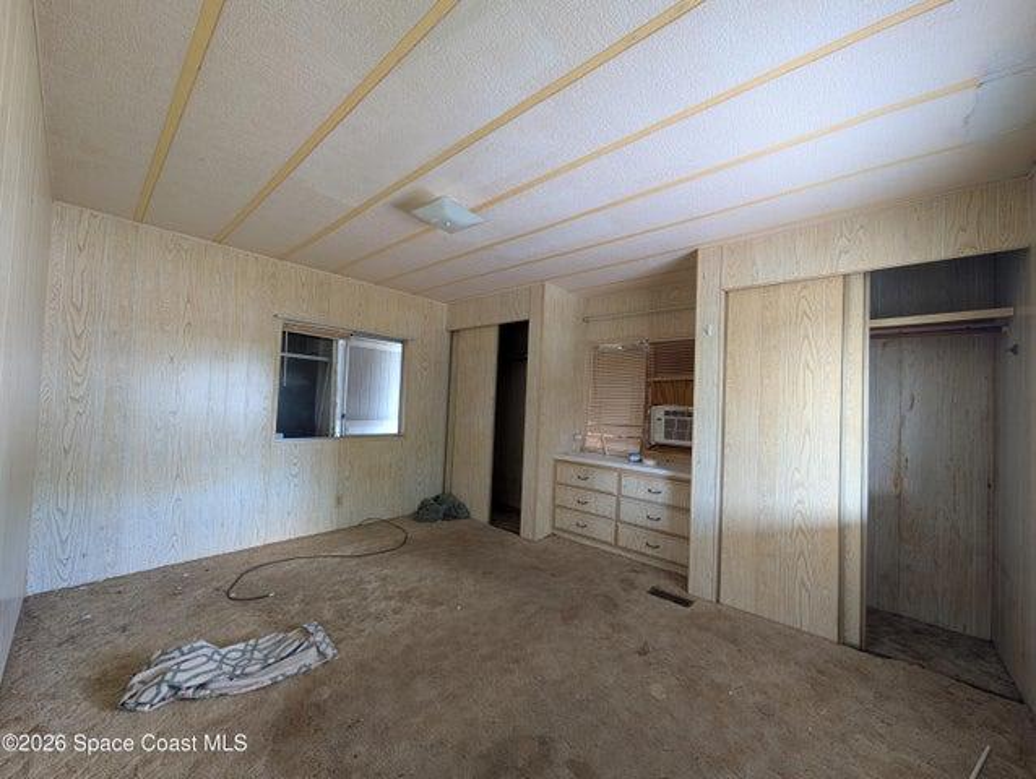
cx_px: 518
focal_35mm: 12
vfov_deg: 94.6
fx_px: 360
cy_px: 390
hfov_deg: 110.5
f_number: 1.7
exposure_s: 1/11.4
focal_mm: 2.02
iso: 77
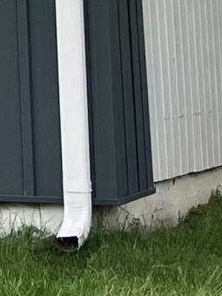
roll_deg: +0.8
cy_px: -211
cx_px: -505
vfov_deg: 7.8
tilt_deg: +5.4
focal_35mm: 247
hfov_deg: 5.5
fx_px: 2112
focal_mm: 3.99
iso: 40
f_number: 1.8
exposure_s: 1/156
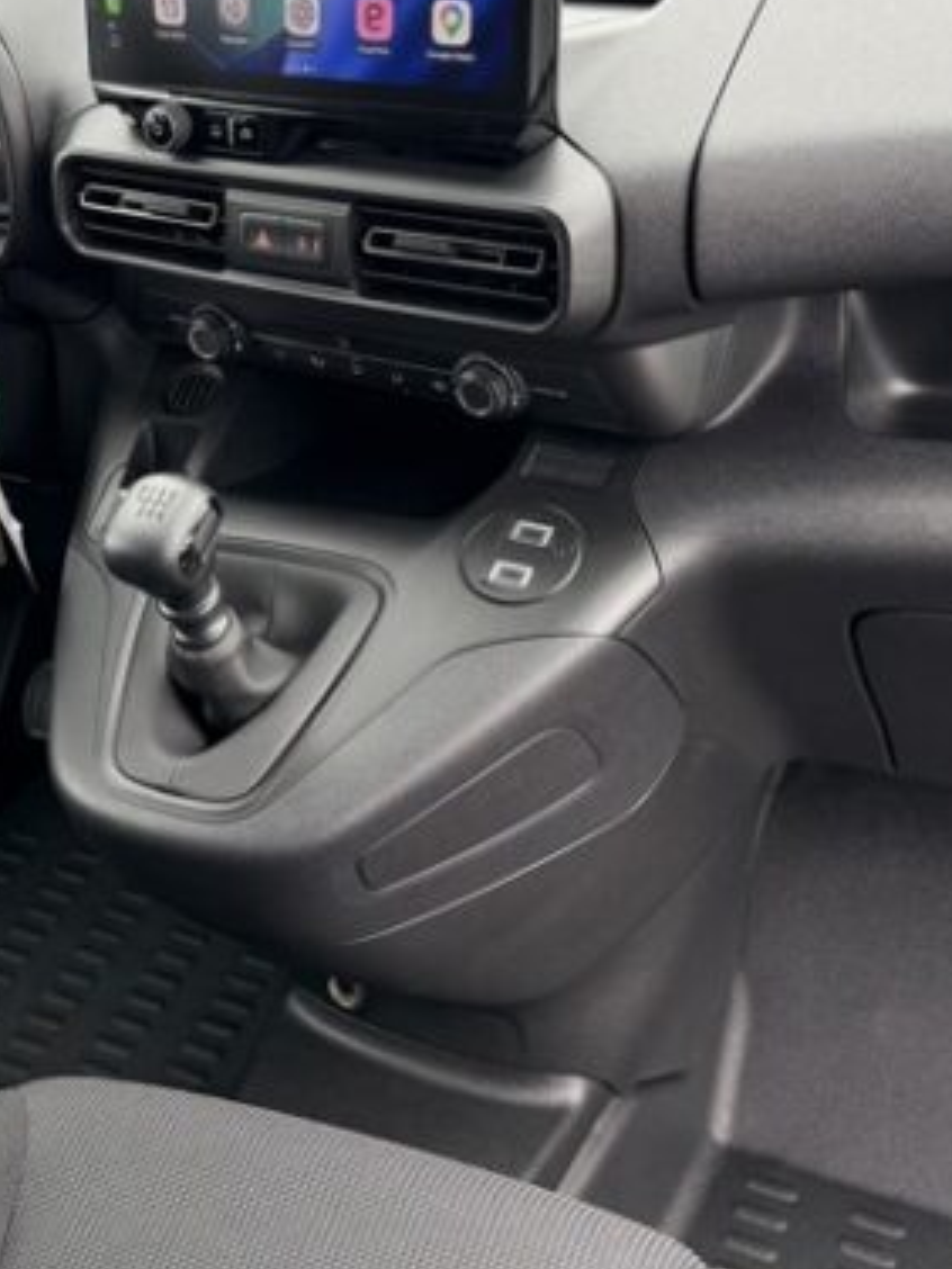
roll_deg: +14.9
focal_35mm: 49
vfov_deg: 38.8
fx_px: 1797
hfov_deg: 28.5
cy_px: 540
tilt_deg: -33.5
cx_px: 84
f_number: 1.78
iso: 200
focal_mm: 6.76
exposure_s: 1/218
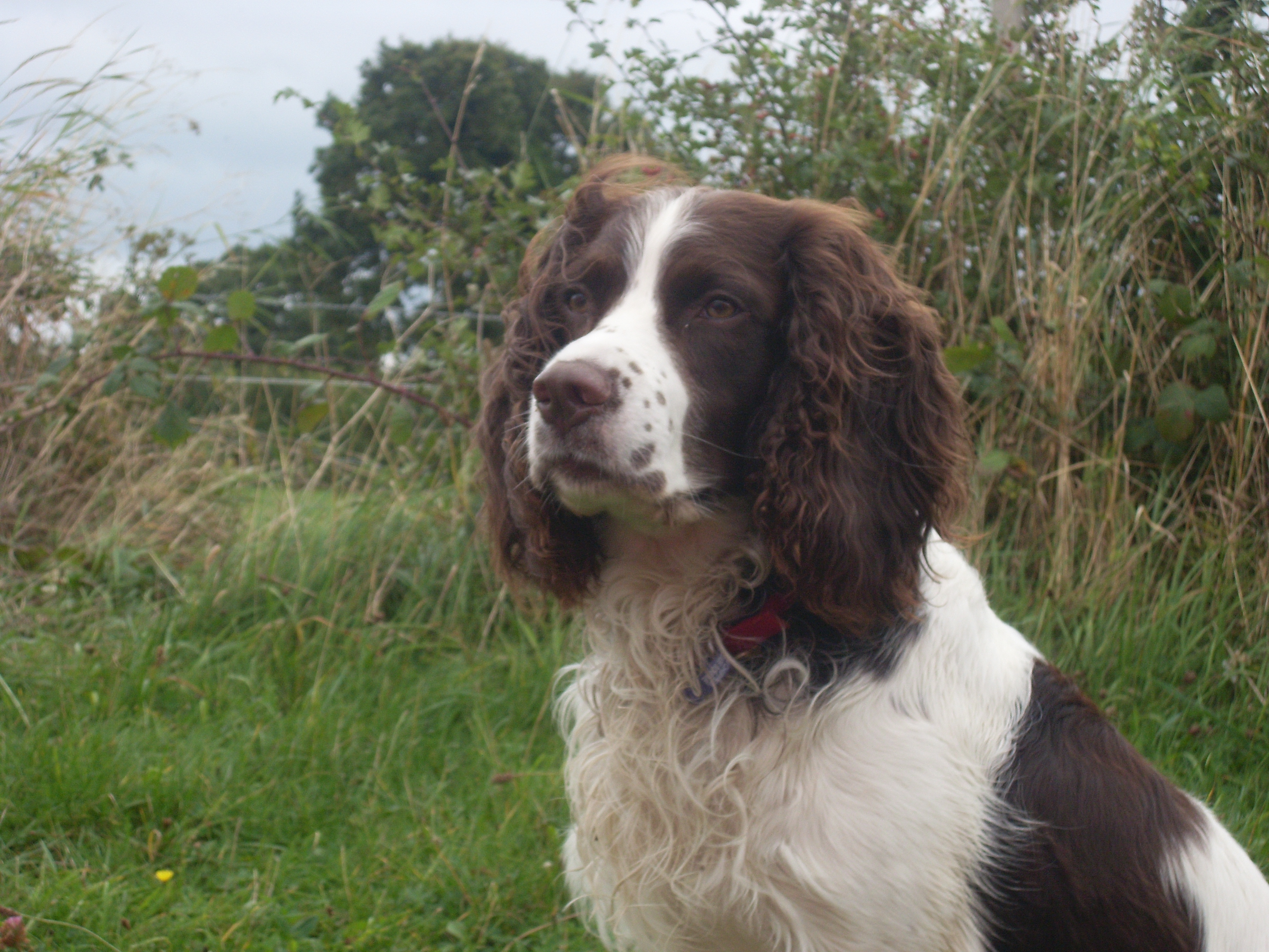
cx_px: 634
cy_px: 476
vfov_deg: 16.1
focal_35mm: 92
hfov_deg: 21.3
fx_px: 3373
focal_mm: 15.3
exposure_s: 1/180
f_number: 5
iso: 80
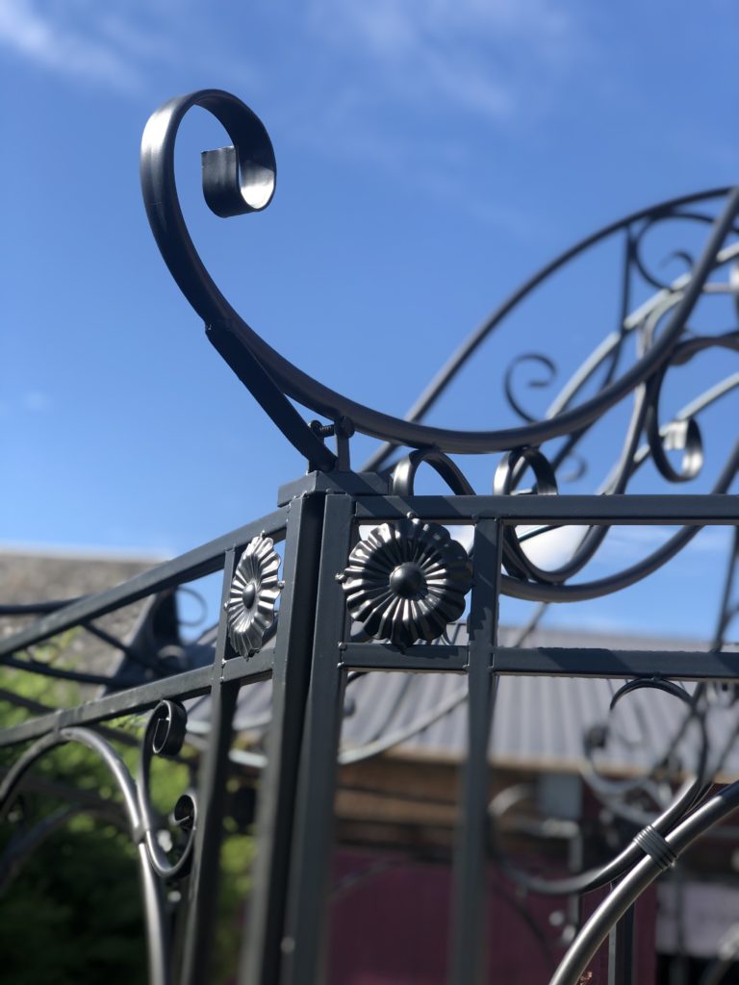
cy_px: 492
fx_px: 1480
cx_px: 370
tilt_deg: +17.5
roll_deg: -5.1
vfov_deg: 36.8
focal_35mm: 52
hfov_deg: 28.0
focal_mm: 6
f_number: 2.4
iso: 16
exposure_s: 1/631
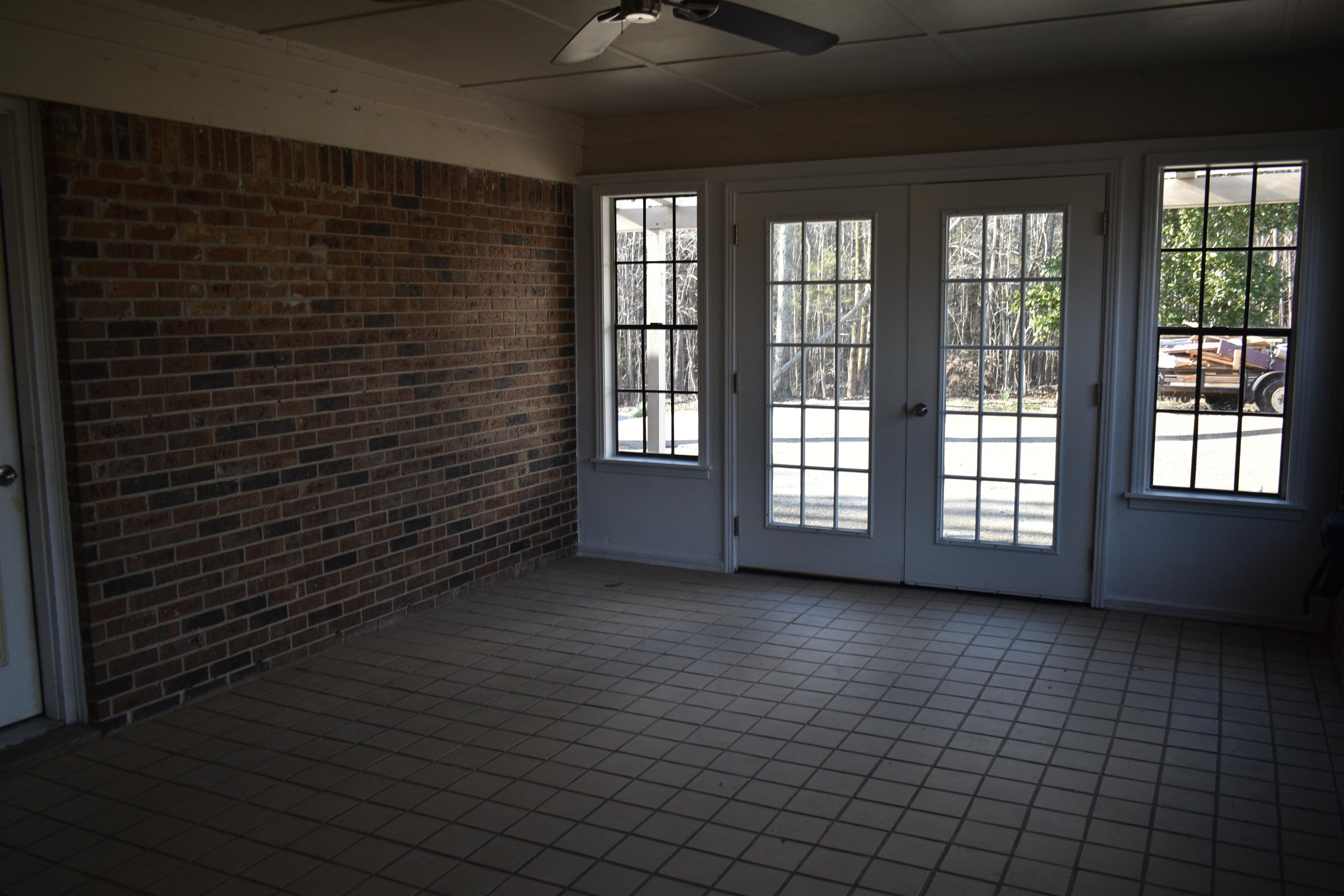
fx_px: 1120
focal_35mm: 30
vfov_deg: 43.6
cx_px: 672
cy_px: 448
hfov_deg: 61.9
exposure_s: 1/80
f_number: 4.5
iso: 100
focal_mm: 20
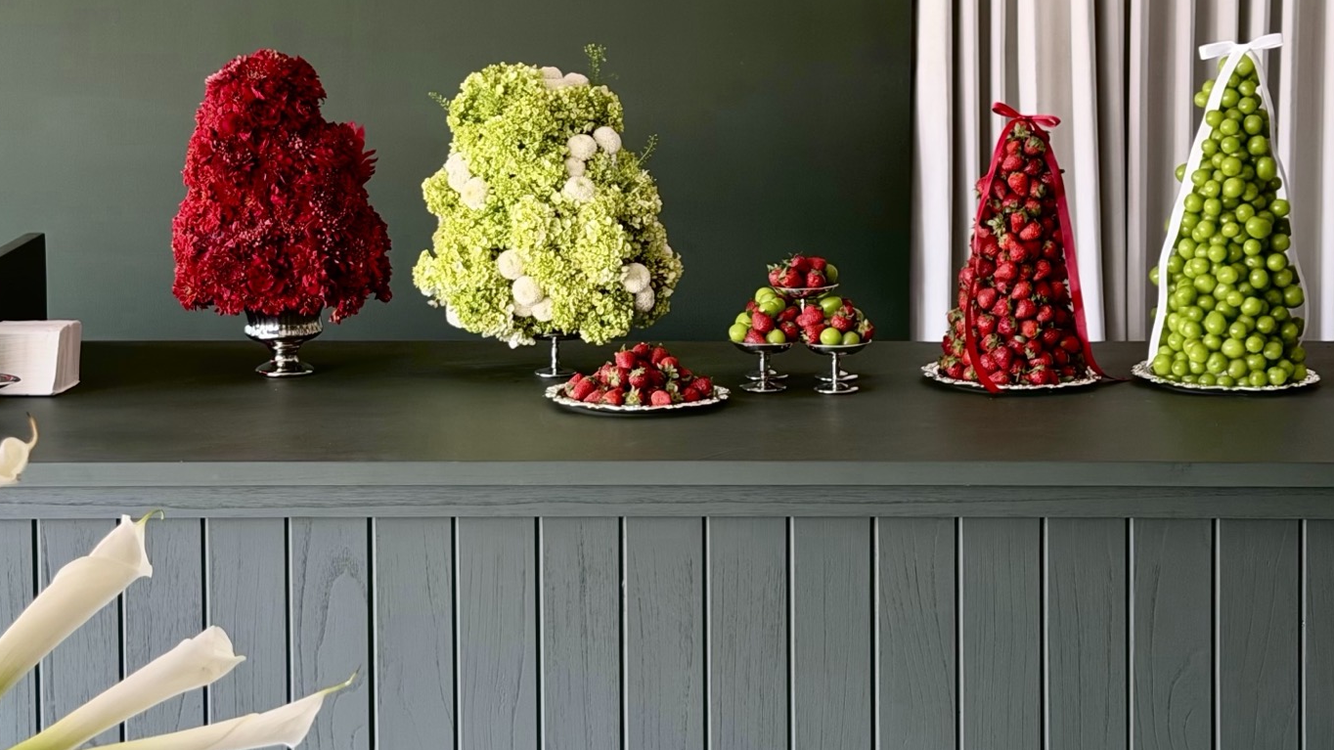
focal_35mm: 69
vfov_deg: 17.4
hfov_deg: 30.5
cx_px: 537
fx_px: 2441
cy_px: 180
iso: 100
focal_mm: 6.76
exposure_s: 1/60
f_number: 1.78
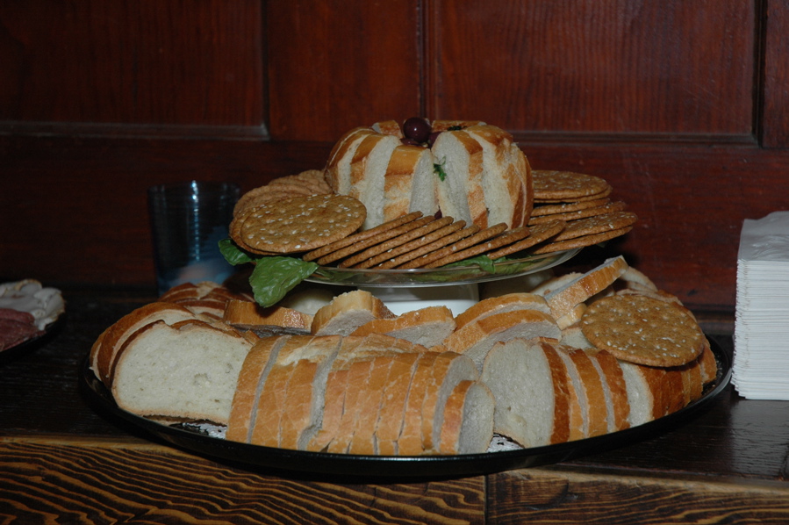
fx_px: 2037
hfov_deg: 21.9
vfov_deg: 14.7
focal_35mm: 93
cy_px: 262
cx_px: 394
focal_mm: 62
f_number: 5
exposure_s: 1/60
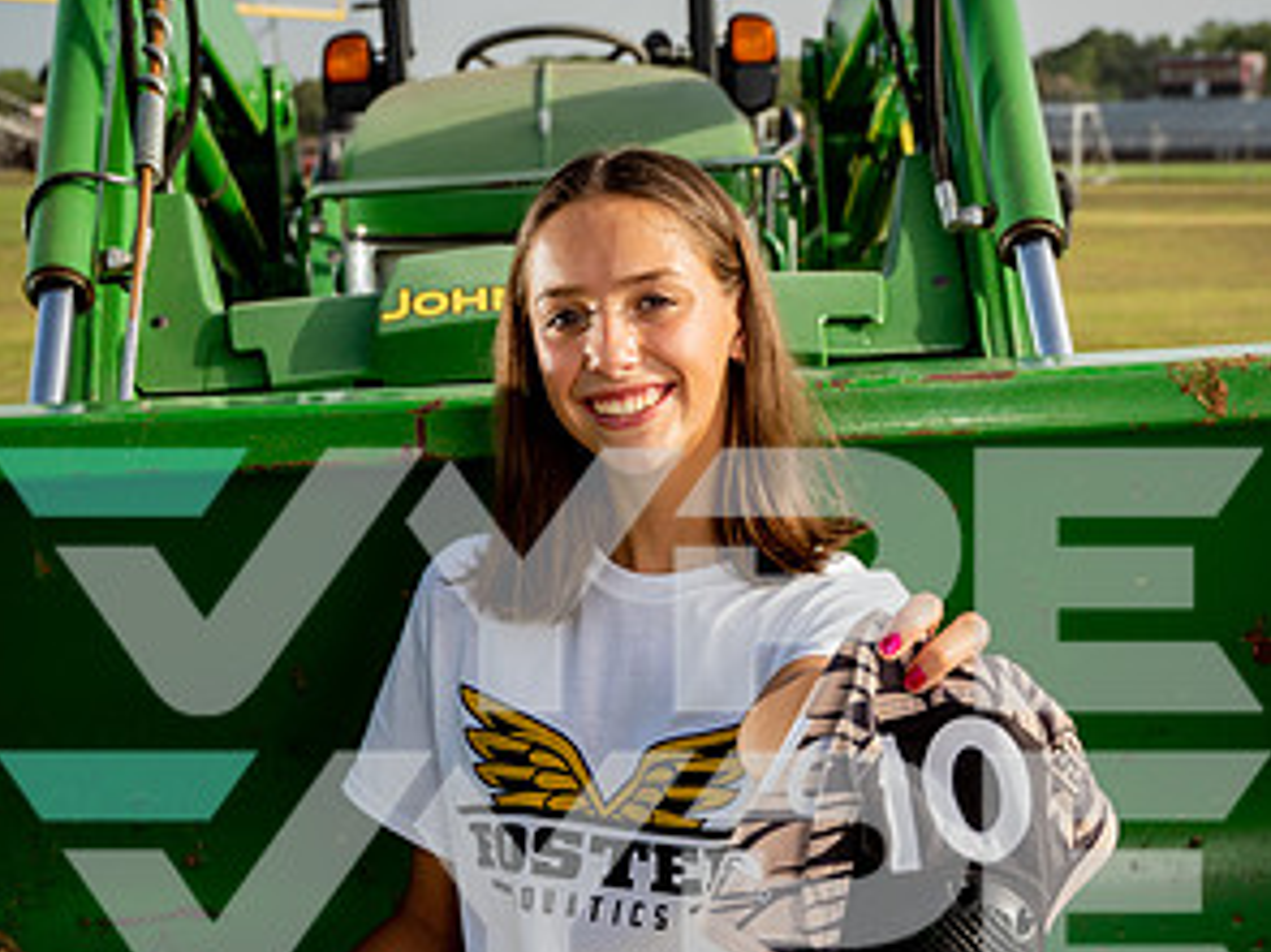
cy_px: 887
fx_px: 2532
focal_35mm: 69
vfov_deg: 20.8
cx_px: 633
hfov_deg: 28.2
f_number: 6.3
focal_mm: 47
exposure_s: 1/200
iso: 50
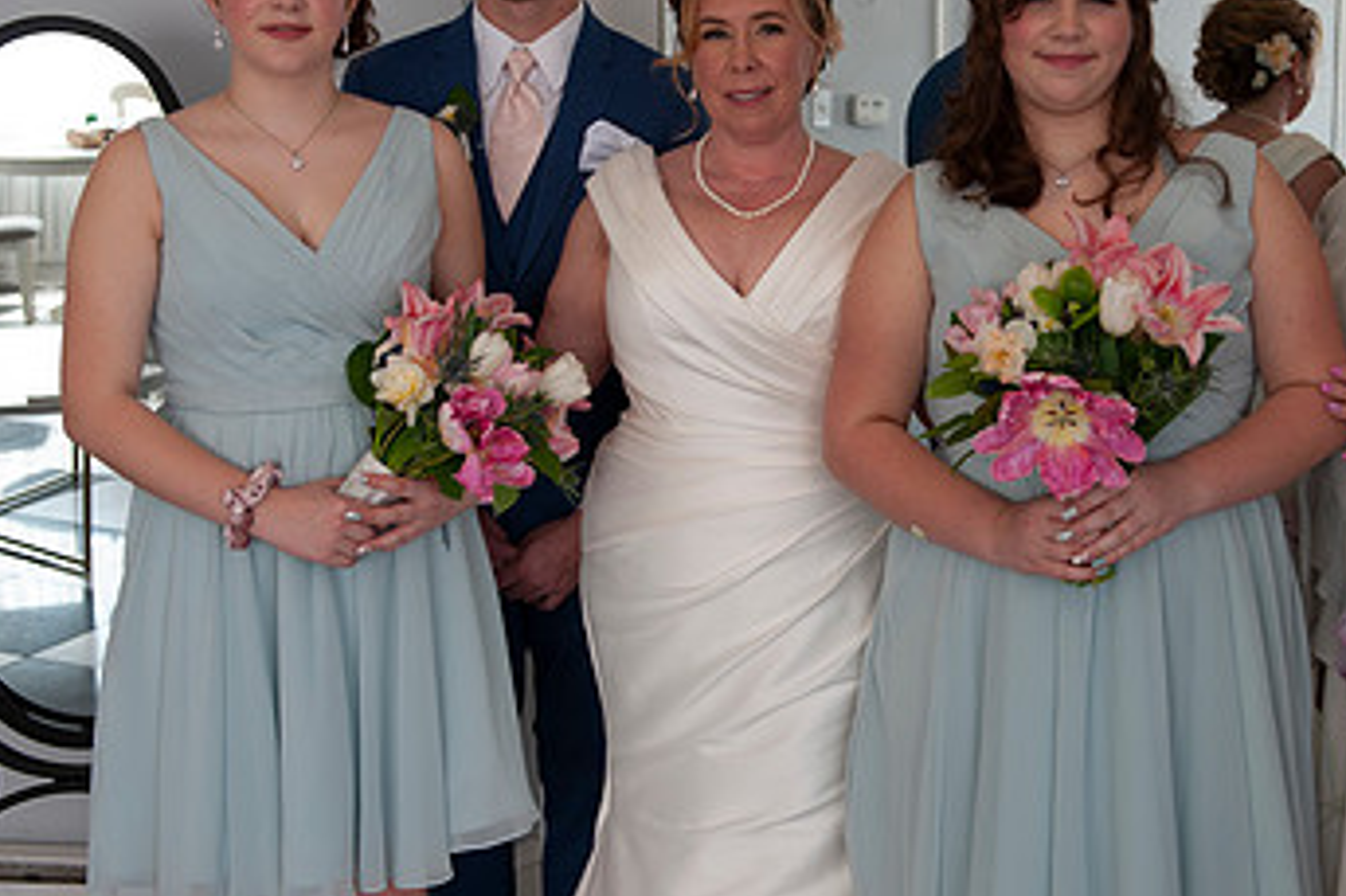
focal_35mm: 64
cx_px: 849
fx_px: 2392
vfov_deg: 21.2
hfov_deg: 31.3
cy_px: 368
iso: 125
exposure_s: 1/60
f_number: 4.5
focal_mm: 38
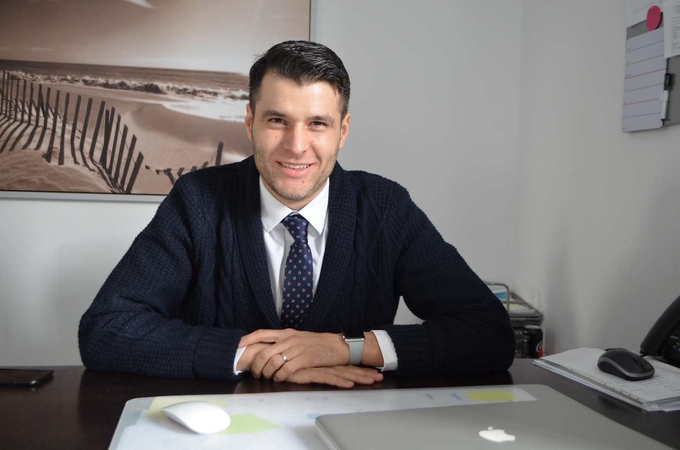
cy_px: 225
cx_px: 340
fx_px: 679
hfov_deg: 53.2
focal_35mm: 36
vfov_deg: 36.7
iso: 900
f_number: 4
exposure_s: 1/30
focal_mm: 24
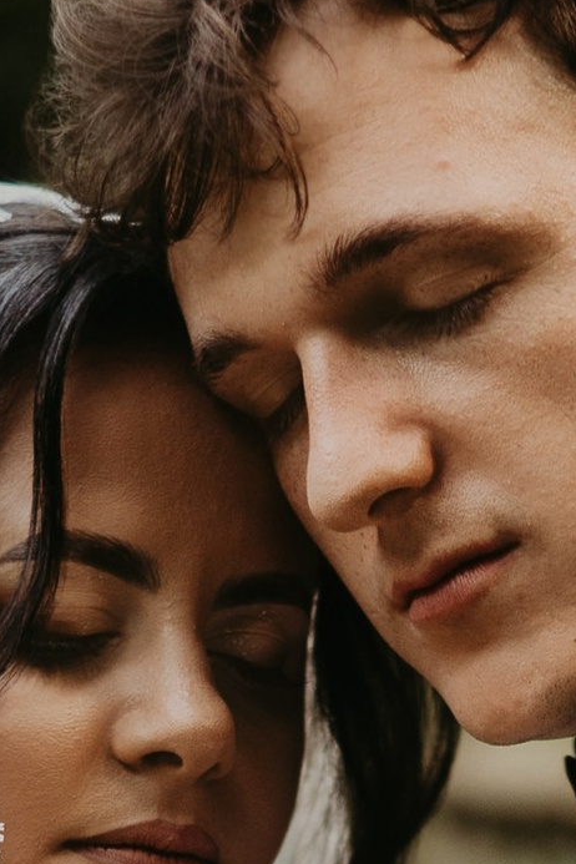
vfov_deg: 10.0
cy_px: 1558
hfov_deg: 7.1
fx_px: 4656
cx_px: 436
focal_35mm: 194
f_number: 1.4
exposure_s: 1/500
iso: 400
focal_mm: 35
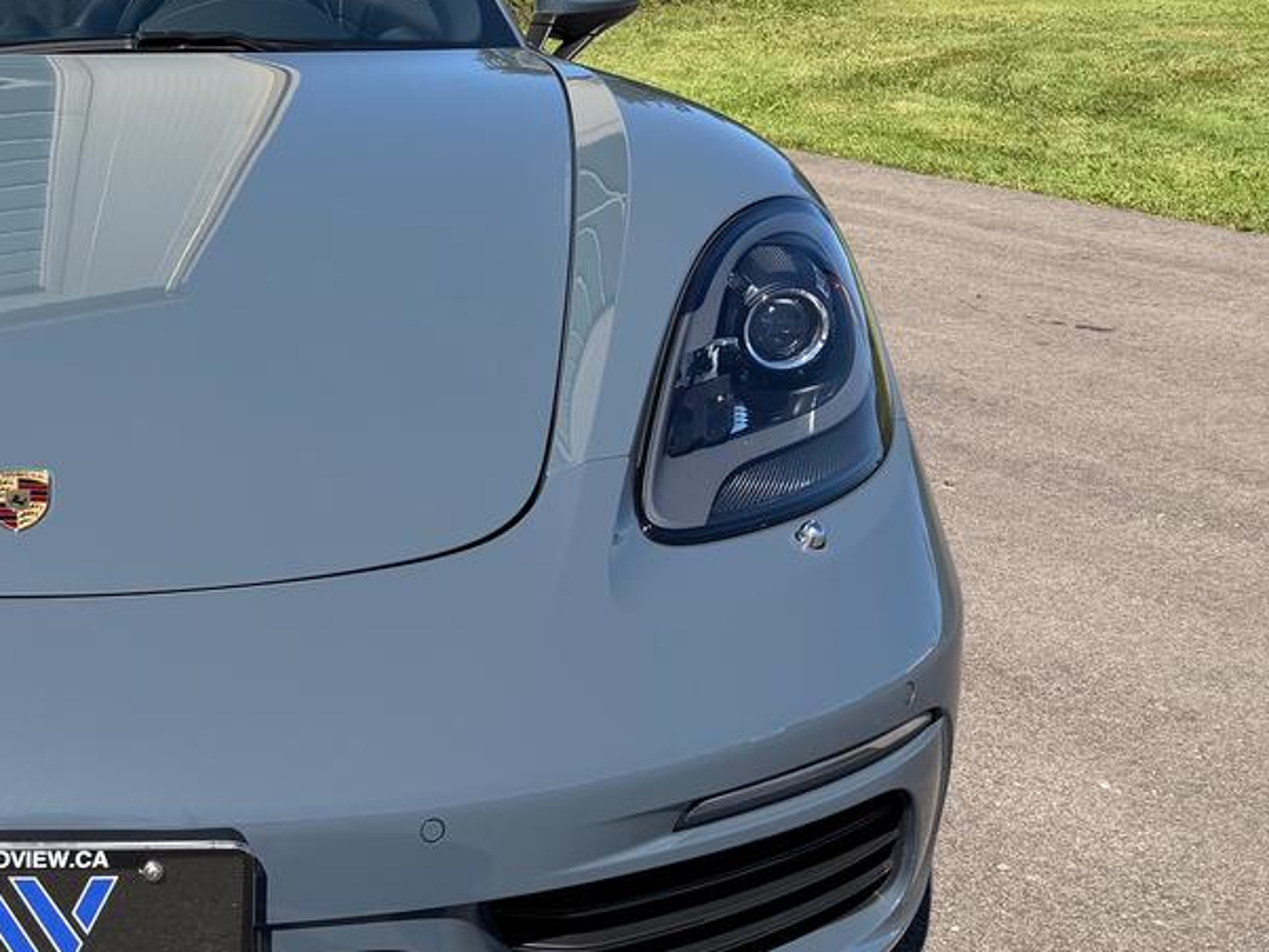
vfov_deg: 28.5
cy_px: 360
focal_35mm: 51
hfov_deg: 34.4
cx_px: 30
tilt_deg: -14.7
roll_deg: +0.3
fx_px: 1870
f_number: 1.78
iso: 80
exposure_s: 1/4405
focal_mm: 6.76
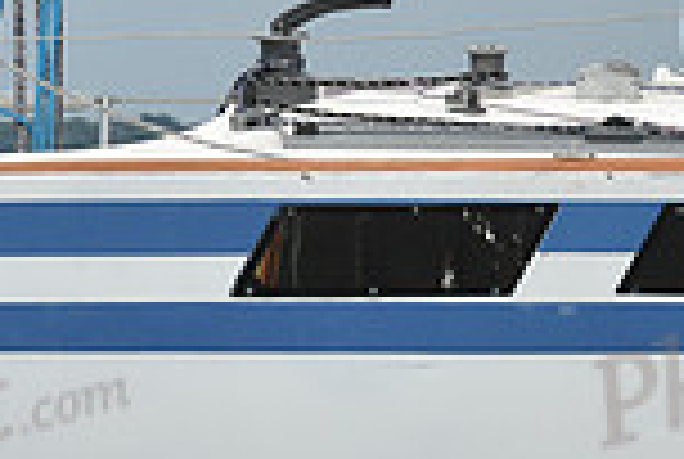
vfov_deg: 3.0
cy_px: 160
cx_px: 364
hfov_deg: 4.5
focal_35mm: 457
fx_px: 8700
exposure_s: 1/1250
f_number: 10
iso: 320
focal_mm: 120
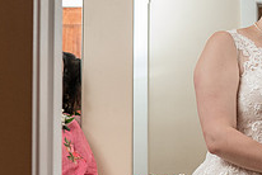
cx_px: 317
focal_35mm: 131
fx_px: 955
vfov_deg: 10.5
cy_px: 119
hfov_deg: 15.1
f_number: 4
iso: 1600
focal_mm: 35
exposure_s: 1/200
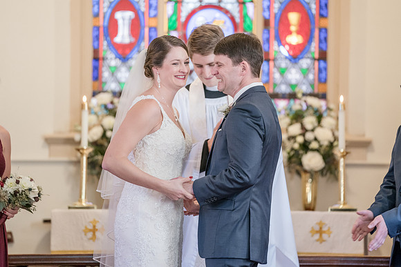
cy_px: 118
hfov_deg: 8.8
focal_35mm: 235
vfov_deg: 5.9
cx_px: 207
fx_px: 2614
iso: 2000
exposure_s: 1/160
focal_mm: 200
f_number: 2.8
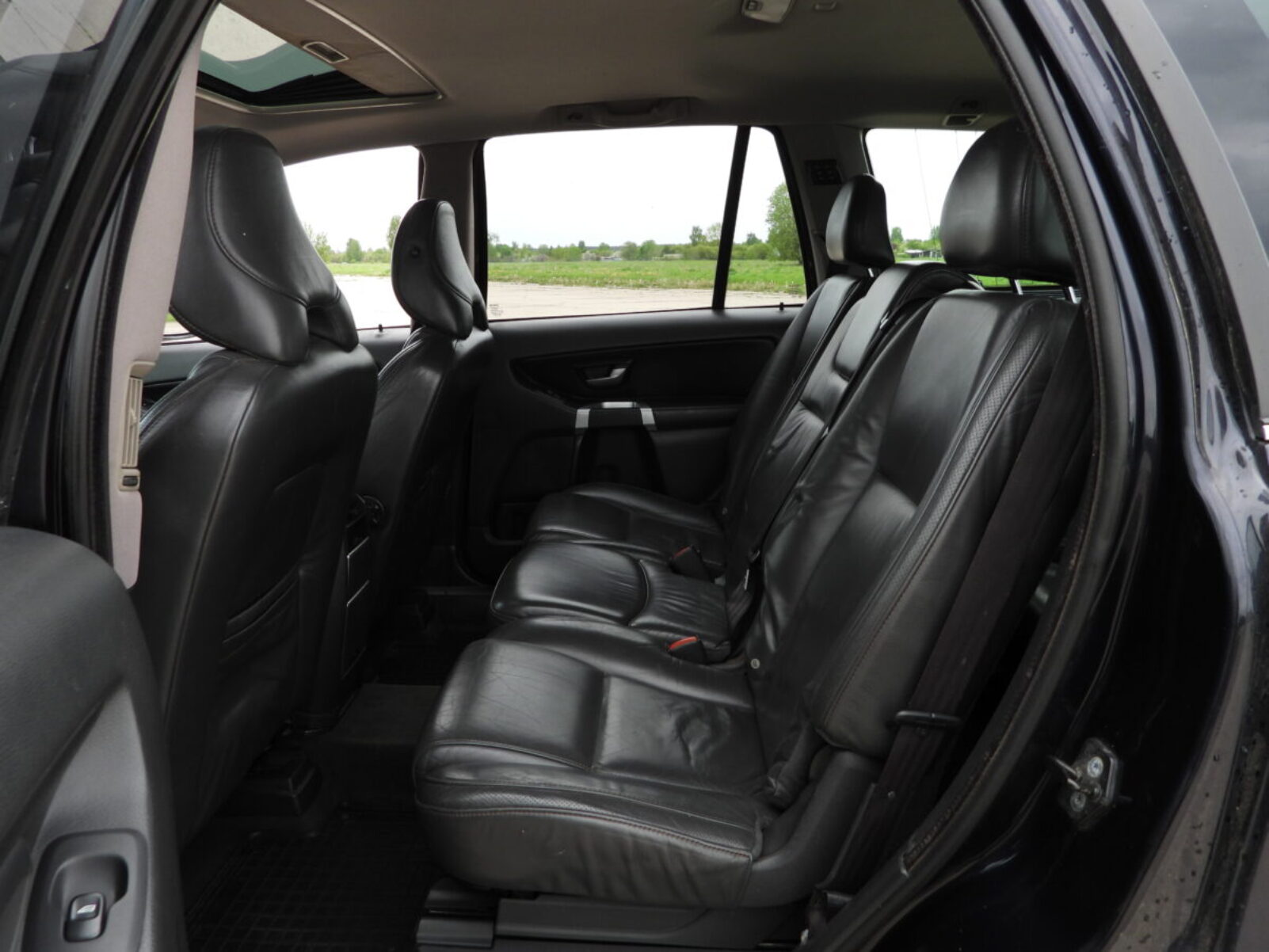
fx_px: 880
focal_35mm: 24
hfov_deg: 71.6
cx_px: 634
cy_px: 476
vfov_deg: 56.8
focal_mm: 4.3
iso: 100
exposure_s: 1/125
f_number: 2.8
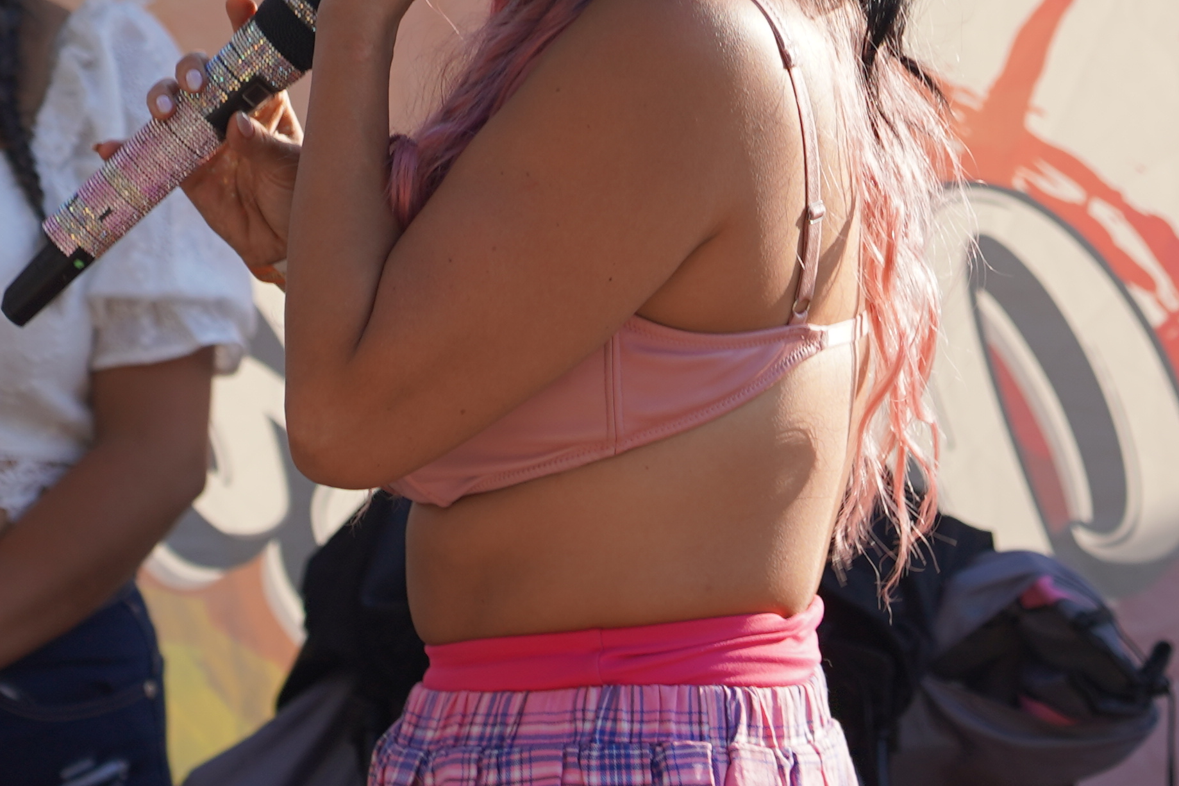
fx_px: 11003
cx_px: 743
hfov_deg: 6.1
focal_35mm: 336
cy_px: -310
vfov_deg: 4.1
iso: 100
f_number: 4.5
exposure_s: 1/320
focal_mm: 103
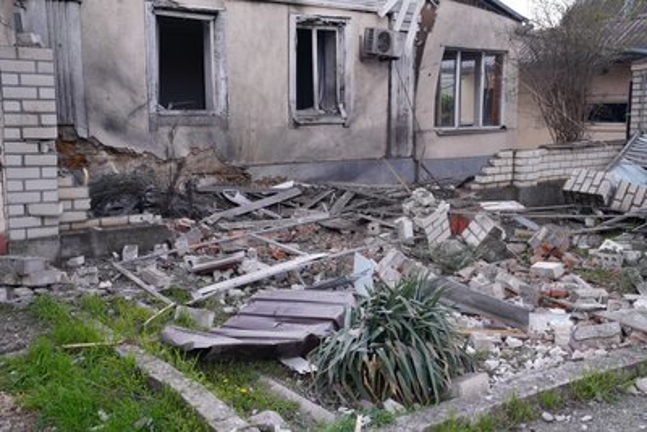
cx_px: 324
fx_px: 701
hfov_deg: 49.5
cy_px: 216
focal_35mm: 39
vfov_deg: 34.2
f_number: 5.6
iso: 80
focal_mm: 39
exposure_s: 1/100
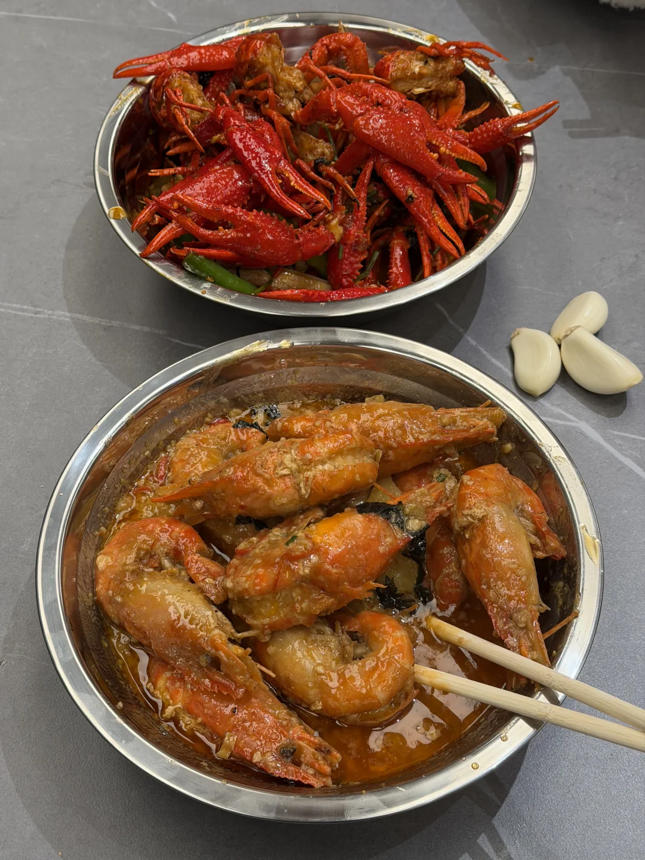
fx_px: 1193
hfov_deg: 30.3
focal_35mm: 48
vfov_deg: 39.7
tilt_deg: -54.3
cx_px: 322
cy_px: 430
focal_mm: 6.76
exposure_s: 1/100
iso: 80
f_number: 1.78
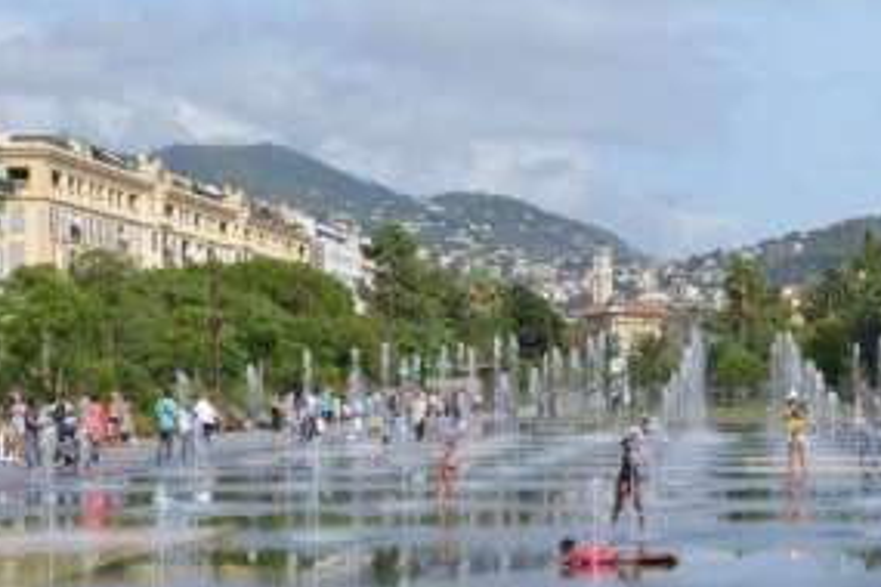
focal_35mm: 87
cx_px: 816
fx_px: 2129
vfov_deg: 15.7
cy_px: 402
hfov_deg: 22.7
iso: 125
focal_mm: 31
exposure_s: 1/200
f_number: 7.1
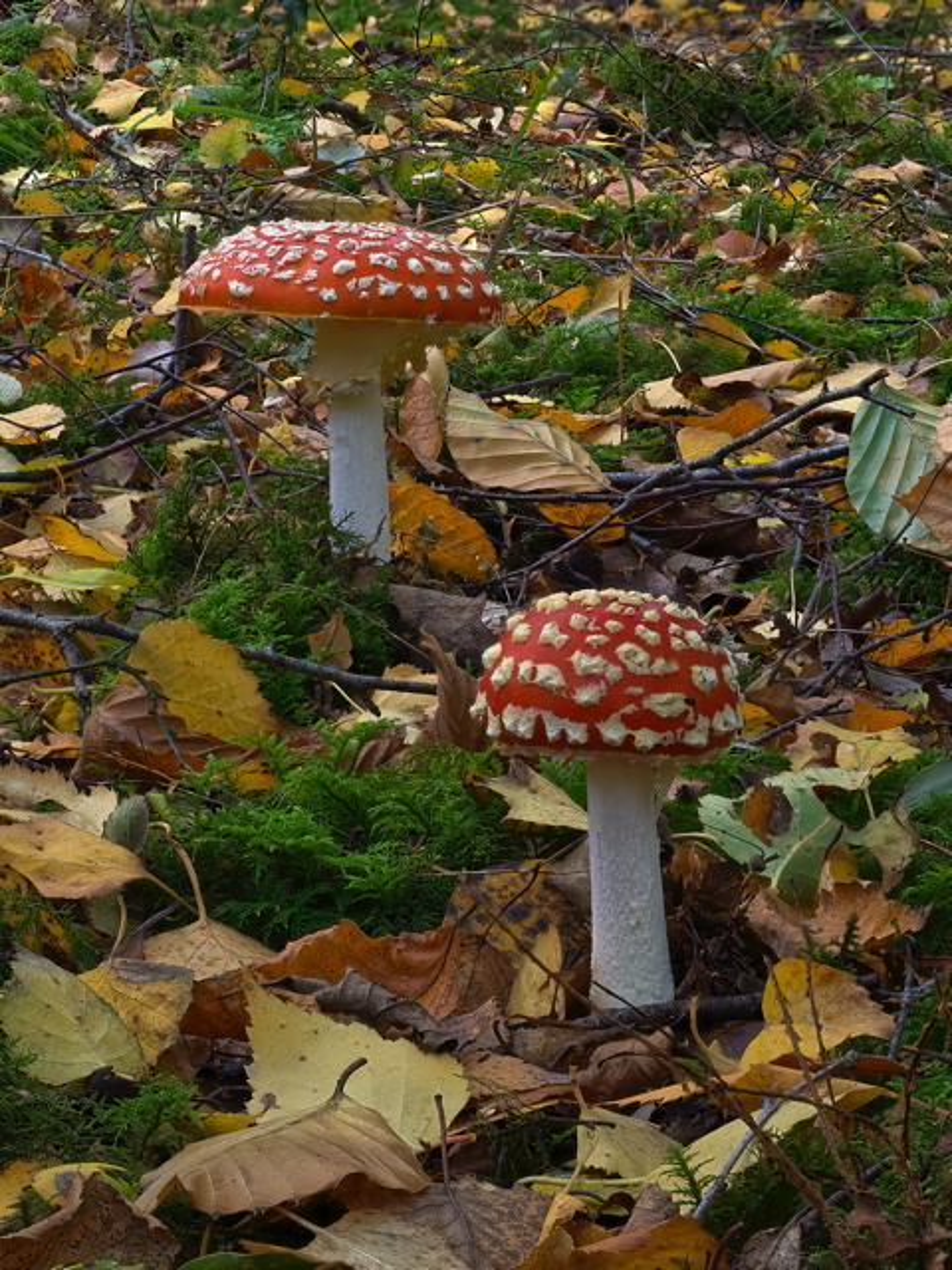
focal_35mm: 120
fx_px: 4400
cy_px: 635
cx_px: 476
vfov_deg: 16.4
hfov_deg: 12.3
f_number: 5.6
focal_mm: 60
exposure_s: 1/15
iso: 200
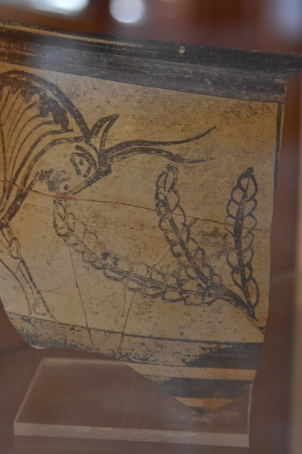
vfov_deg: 16.2
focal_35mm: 127
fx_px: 1593
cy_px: 231
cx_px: 144
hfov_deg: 10.8
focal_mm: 75
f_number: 4.5
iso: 2500
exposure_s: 1/80
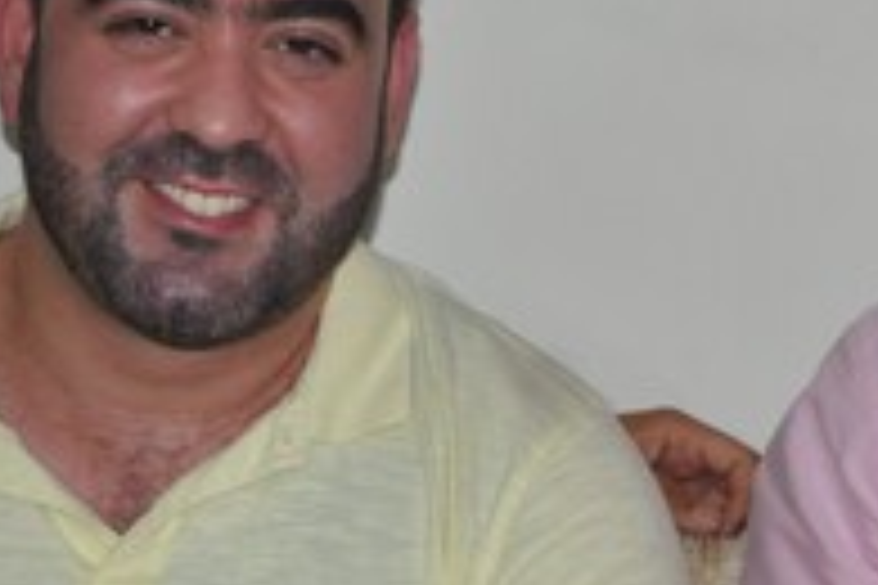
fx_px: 5999
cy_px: 358
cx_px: 747
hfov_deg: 8.3
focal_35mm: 246
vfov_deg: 5.6
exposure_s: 1/60
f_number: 5.6
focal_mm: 50
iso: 800
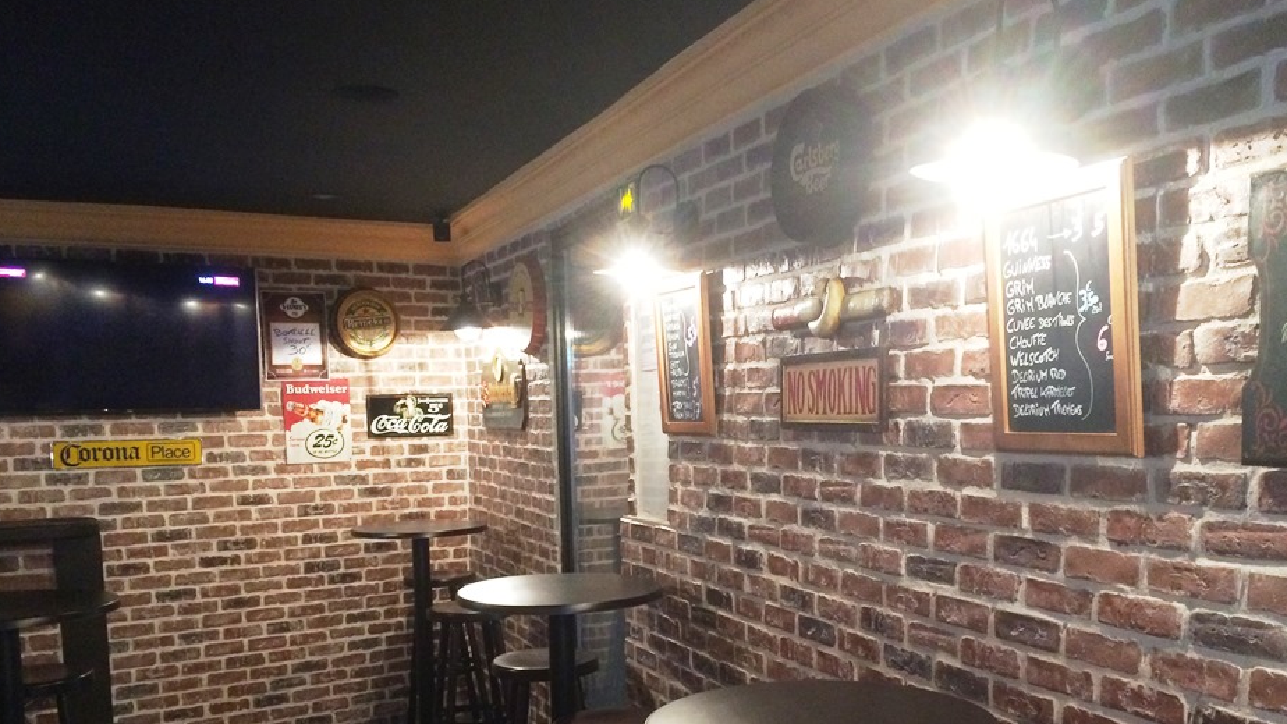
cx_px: 706
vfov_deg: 33.3
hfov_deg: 56.5
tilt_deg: -4.5
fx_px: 1195
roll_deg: +0.2
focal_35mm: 35
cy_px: 503
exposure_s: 1/33
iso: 320
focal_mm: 4.15
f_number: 2.2
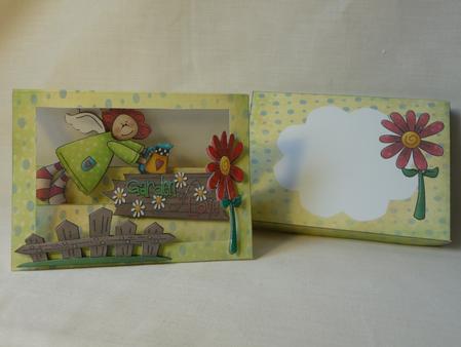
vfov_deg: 39.7
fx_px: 480
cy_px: 174
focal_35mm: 36
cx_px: 230
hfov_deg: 51.3
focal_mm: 6
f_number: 3.7
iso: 100
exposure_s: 1/40
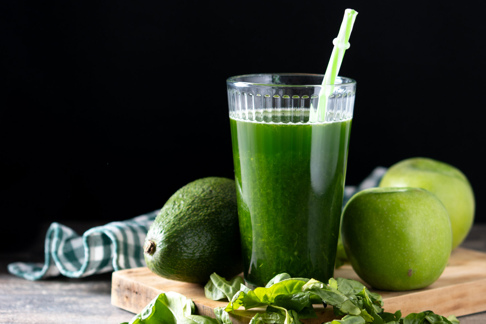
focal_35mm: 123
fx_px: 1661
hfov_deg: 16.6
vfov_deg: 11.1
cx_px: 285
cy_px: 164
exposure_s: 1/200
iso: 100
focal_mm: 60
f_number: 3.5
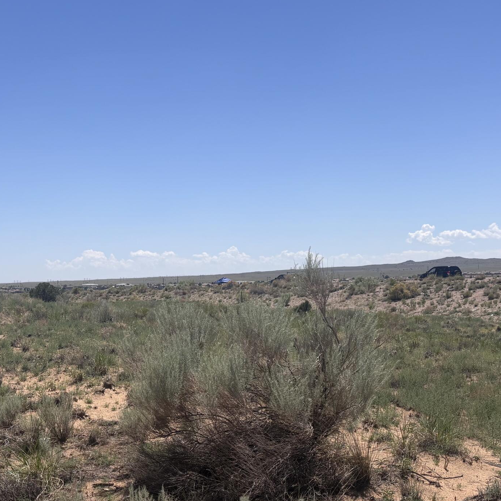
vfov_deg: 34.0
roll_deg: +0.3
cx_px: 163
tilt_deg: +0.8
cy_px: 278
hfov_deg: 33.7
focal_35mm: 50
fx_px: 819
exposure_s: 1/5348
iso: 50
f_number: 1.6
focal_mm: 5.96
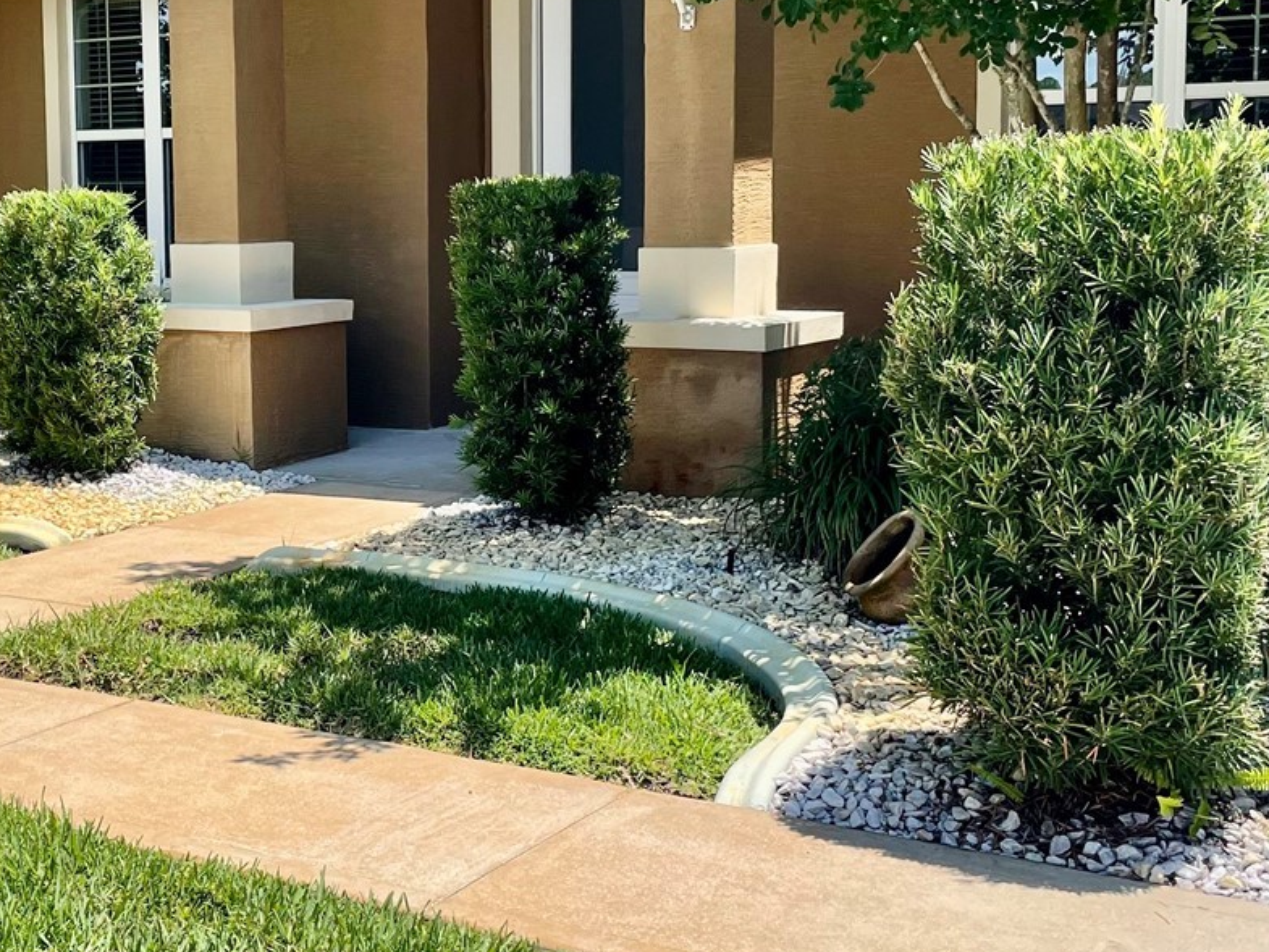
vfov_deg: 27.5
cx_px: 351
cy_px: 393
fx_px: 1943
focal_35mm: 53
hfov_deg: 35.5
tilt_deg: -4.9
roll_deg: +0.9
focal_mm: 4.2
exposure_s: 1/2132
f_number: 1.6
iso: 32
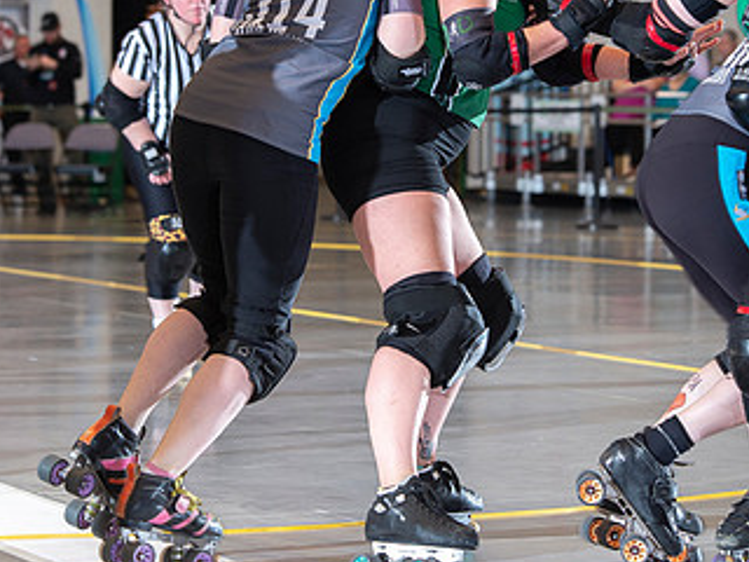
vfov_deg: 8.1
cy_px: 128
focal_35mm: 183
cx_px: 379
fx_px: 3960
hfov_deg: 10.8
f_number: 5.6
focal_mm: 105
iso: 640
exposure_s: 1/160
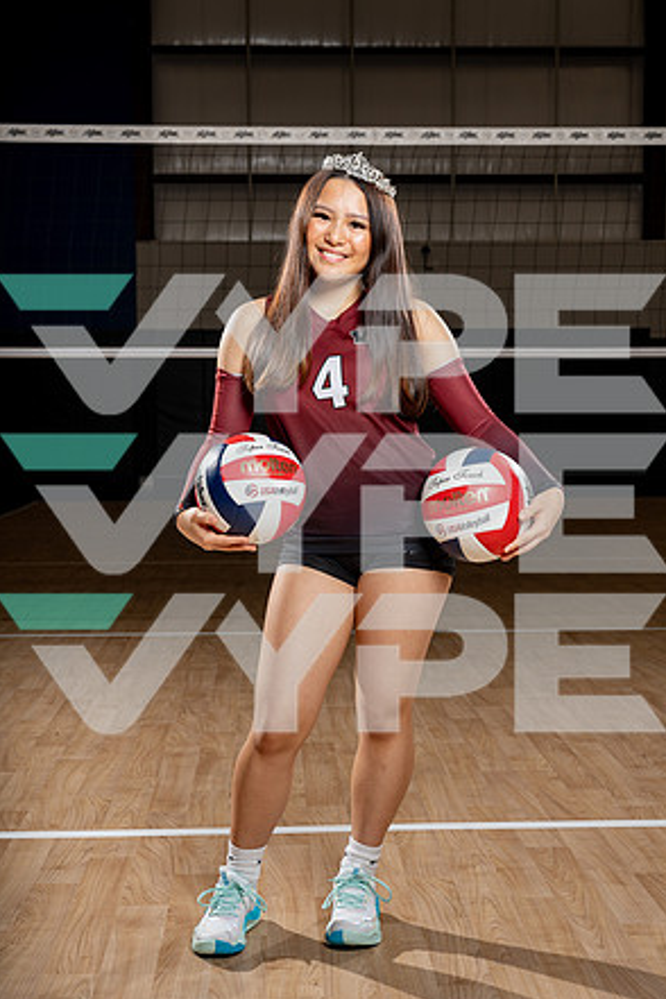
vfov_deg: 38.9
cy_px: 505
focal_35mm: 51
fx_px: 1415
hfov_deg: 26.5
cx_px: 335
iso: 100
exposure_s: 1/250
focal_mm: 50
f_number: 8
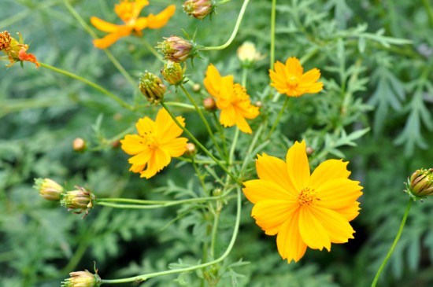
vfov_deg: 22.6
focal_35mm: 60
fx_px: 721
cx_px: 216
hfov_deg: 33.4
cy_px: 144
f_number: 5.6
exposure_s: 1/125
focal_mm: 40
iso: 280
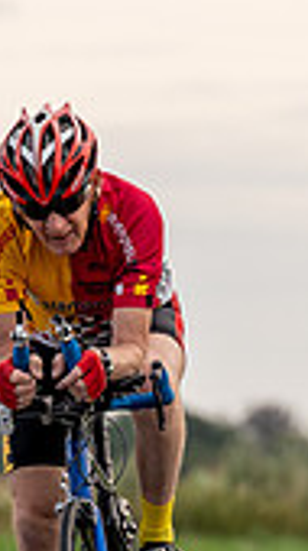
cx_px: 78
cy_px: 358
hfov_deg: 1.8
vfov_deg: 3.3
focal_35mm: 663
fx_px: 9674
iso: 160
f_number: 4.5
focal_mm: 185
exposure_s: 1/800
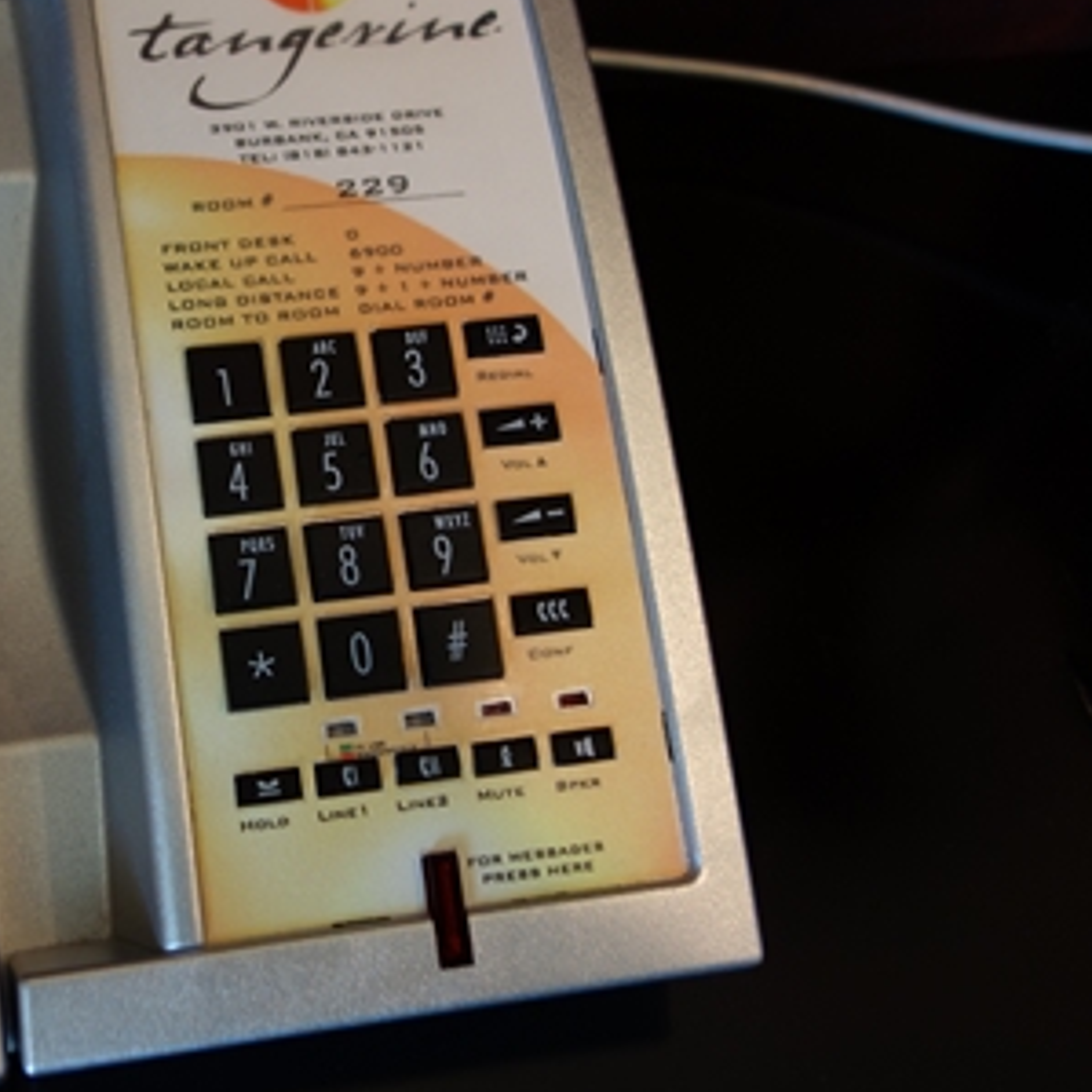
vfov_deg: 35.9
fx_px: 1677
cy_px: 433
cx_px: 252
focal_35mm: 47
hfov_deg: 35.1
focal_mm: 10.4
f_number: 1.8
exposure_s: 1/40
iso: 125
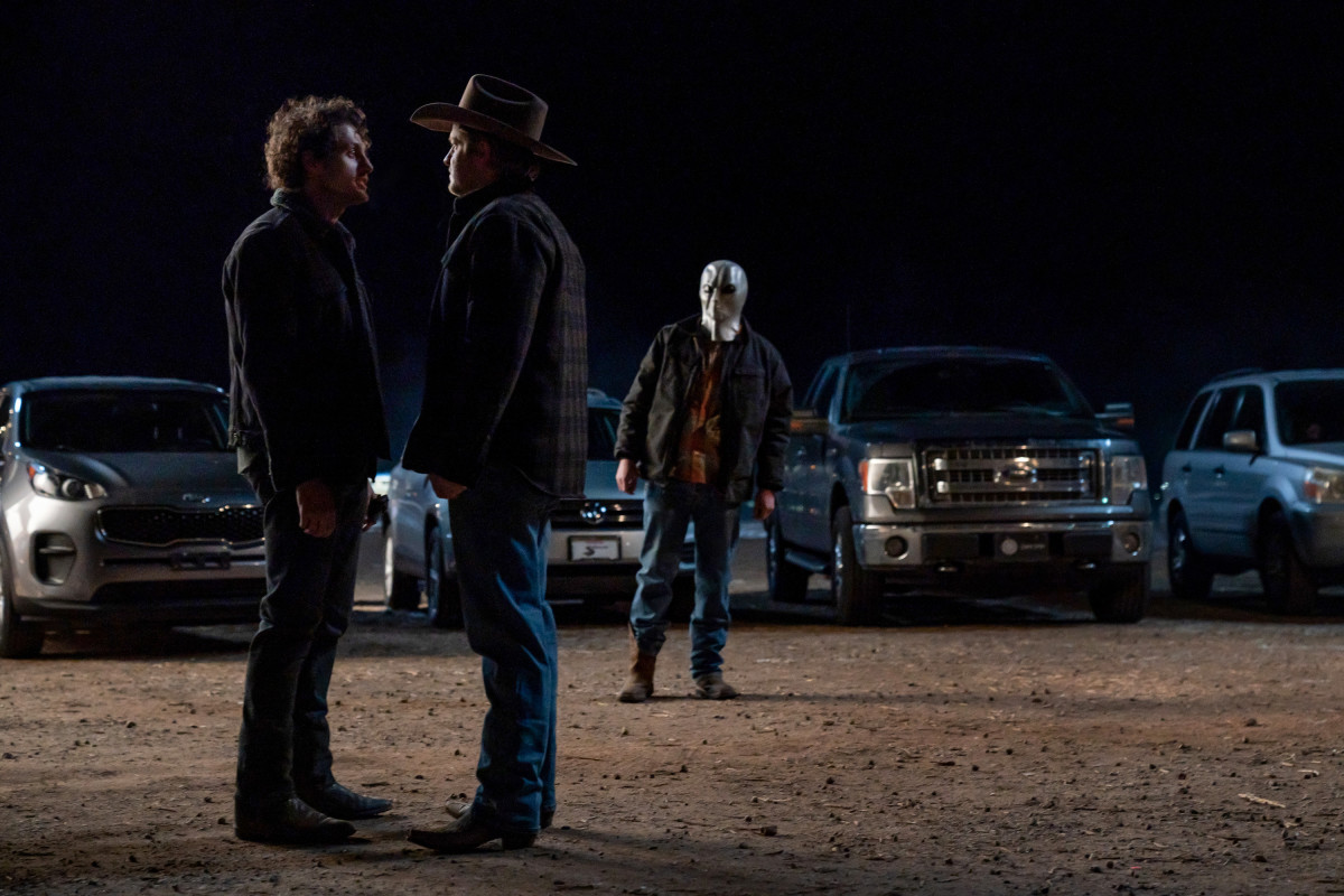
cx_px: 672
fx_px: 2128
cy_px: 448
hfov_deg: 35.1
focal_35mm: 57
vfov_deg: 23.8
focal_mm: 57
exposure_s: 1/160
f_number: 3.5
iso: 10000
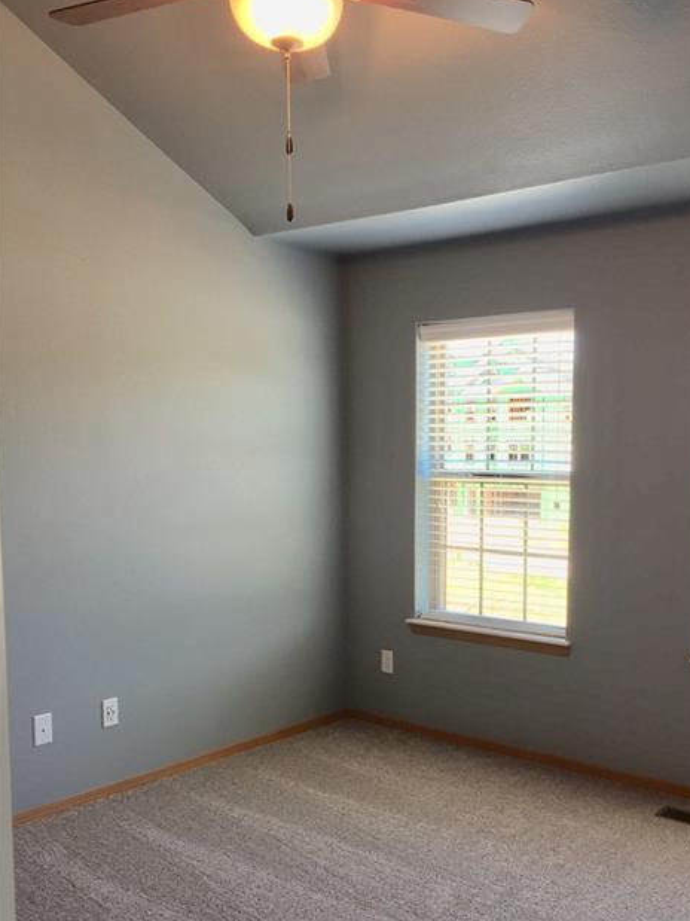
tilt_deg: -4.2
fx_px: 957
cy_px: 542
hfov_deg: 39.4
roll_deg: -2.4
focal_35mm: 36
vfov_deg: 51.1
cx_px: 422
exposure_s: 1/40
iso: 40
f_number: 2.2
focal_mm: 4.15
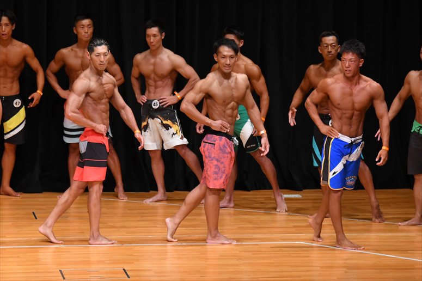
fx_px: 2812
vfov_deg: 5.7
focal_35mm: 240
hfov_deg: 8.6
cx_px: 211
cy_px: 140
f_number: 5.6
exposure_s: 1/400
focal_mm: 160
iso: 4000
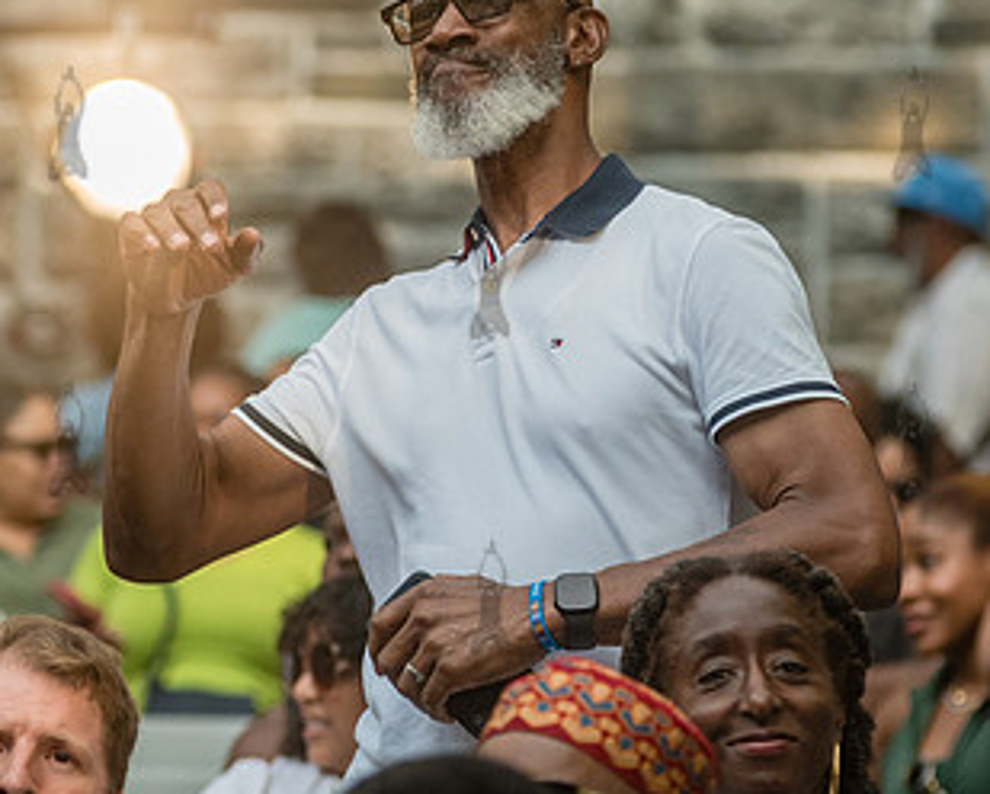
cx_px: 479
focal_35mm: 308
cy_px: 218
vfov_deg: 5.0
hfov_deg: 6.3
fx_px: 9036
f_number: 3.5
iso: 1000
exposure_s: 1/2000
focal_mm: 155
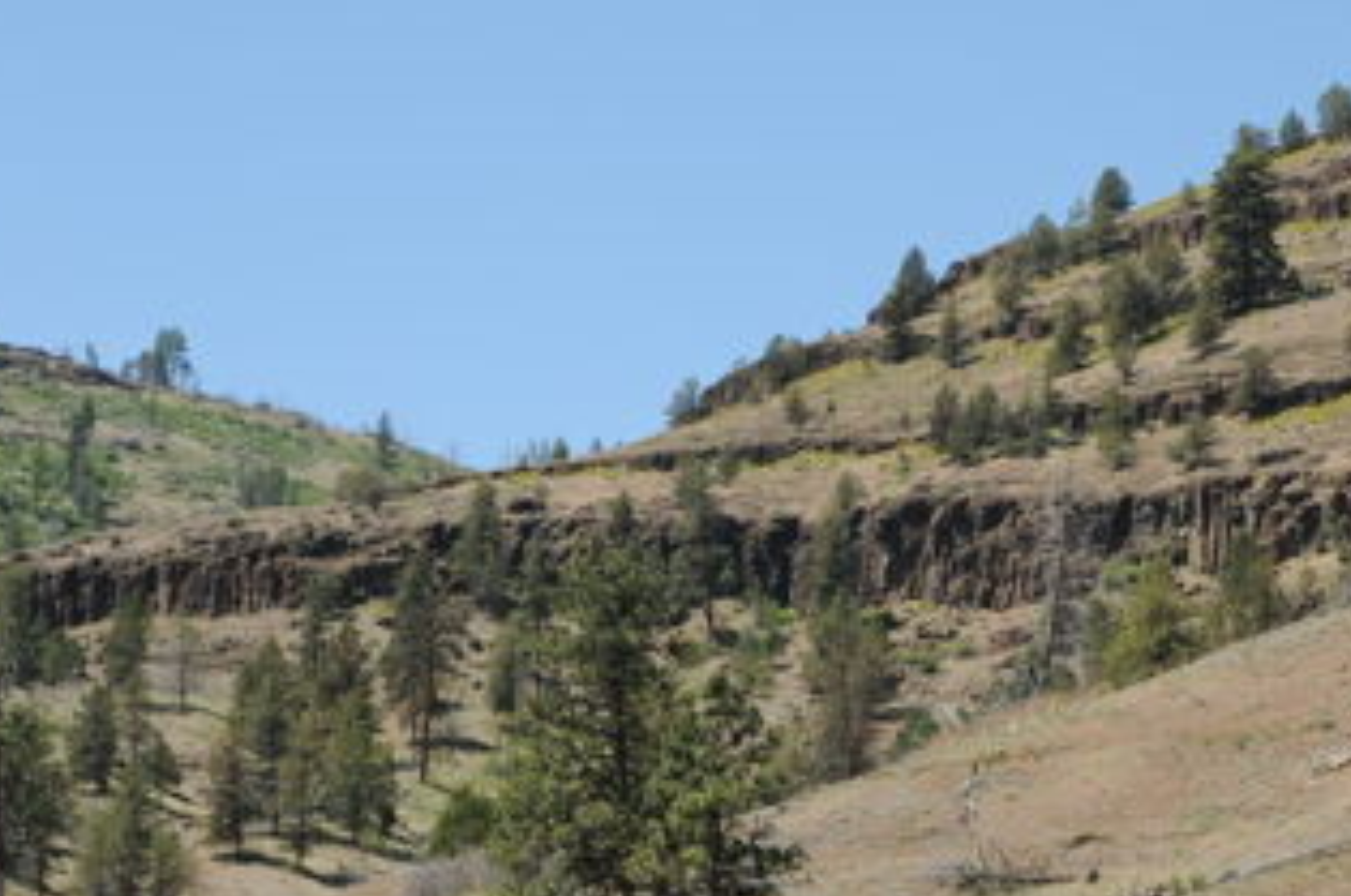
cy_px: 892
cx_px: 1308
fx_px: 4571
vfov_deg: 11.1
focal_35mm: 122
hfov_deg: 16.5
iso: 200
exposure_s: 1/320
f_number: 9
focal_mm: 48
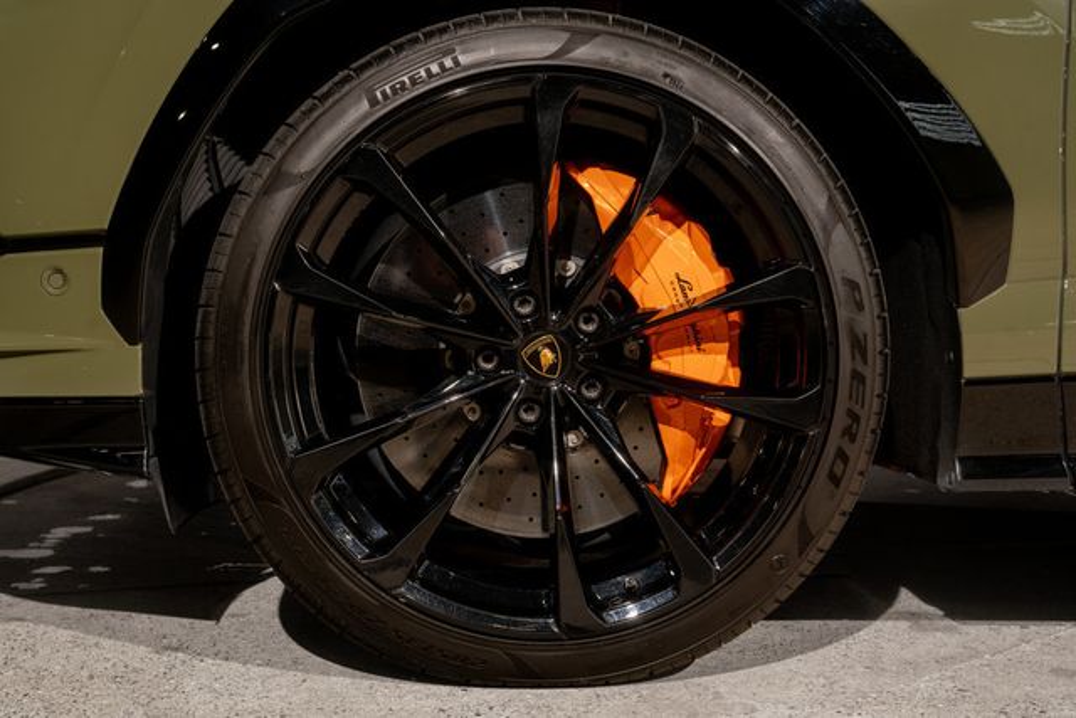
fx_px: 1674
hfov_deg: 35.6
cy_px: 359
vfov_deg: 24.2
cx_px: 538
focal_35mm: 56
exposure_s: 1/50
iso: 400
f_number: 6.3
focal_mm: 56
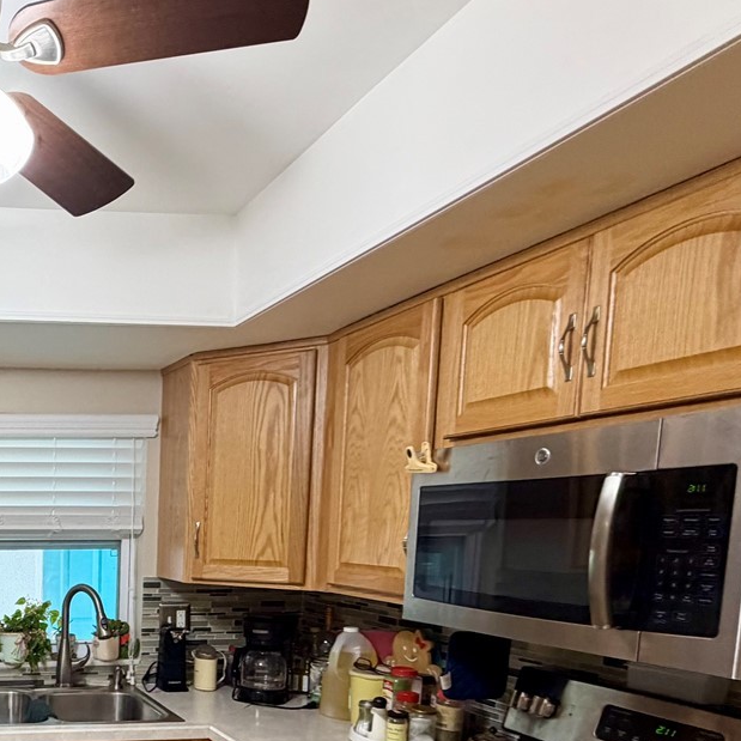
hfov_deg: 42.9
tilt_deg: -6.2
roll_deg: +0.6
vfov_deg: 47.5
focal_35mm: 32
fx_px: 775
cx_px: -23
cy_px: 622
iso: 200
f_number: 2.2
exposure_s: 1/60
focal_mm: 2.22
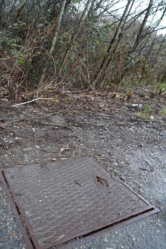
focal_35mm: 30
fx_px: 208
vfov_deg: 61.7
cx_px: 64
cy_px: 109
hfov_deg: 43.3
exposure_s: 1/160
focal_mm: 24
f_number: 4
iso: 3200
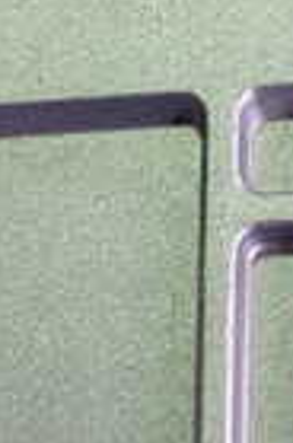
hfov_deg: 10.1
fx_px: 1656
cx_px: 229
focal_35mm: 135
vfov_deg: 15.2
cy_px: 322
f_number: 2.3
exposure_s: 1/50
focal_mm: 5.4
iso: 200
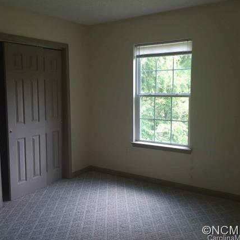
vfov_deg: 47.2
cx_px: 108
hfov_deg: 47.2
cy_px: 120
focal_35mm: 35
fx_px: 275
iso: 32
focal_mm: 4.15
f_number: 2.2
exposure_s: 1/30
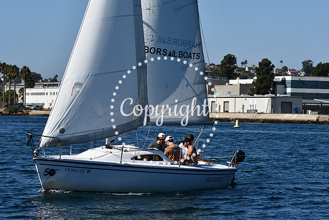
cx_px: 164
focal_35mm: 150
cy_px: 110
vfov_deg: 9.2
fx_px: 1371
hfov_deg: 13.7
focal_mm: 100
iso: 100
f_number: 8
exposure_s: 1/640
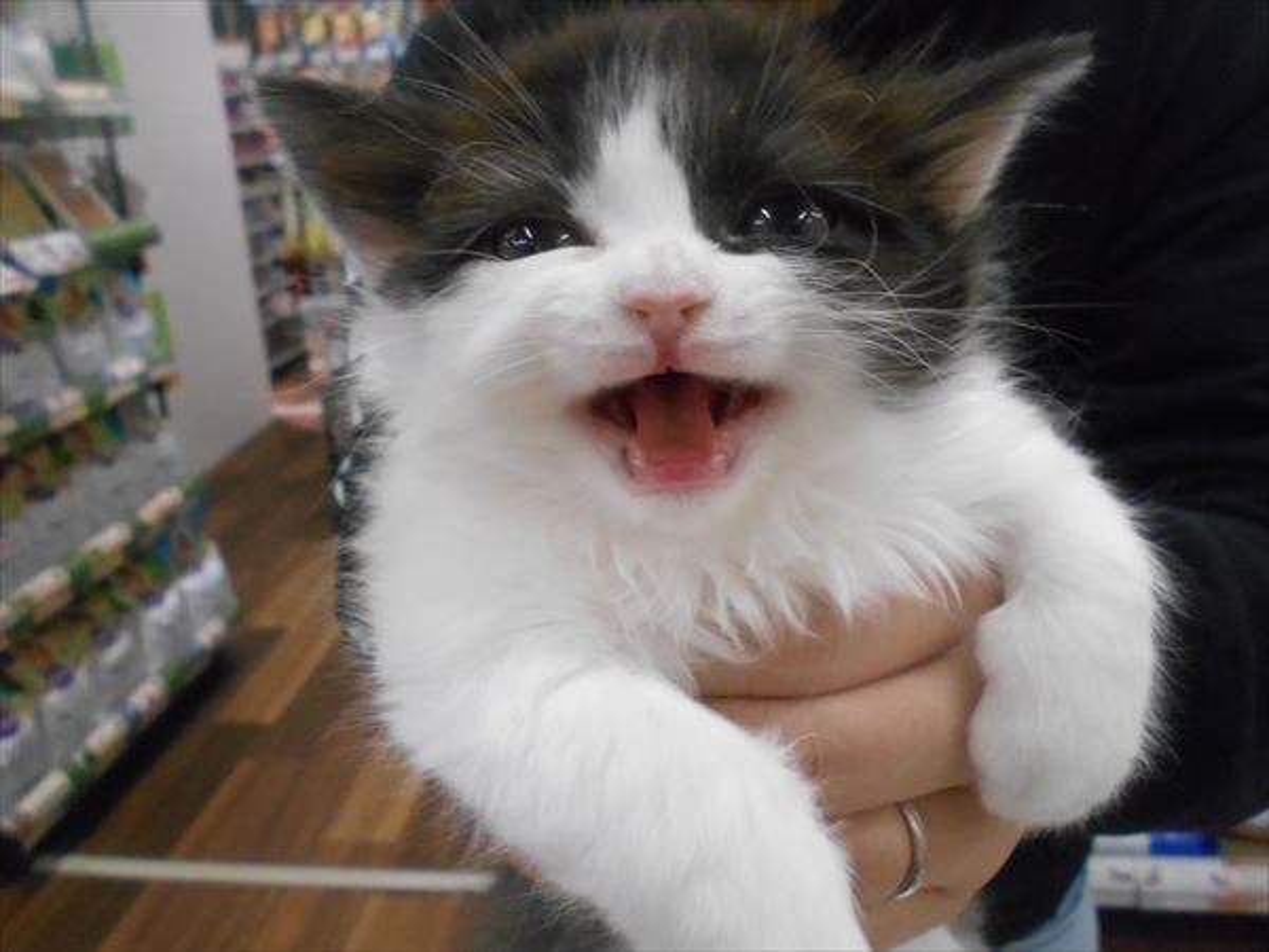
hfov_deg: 67.3
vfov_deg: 53.1
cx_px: 634
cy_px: 476
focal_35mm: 26
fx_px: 953
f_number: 3.2
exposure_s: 1/100
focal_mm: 4.6
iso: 800
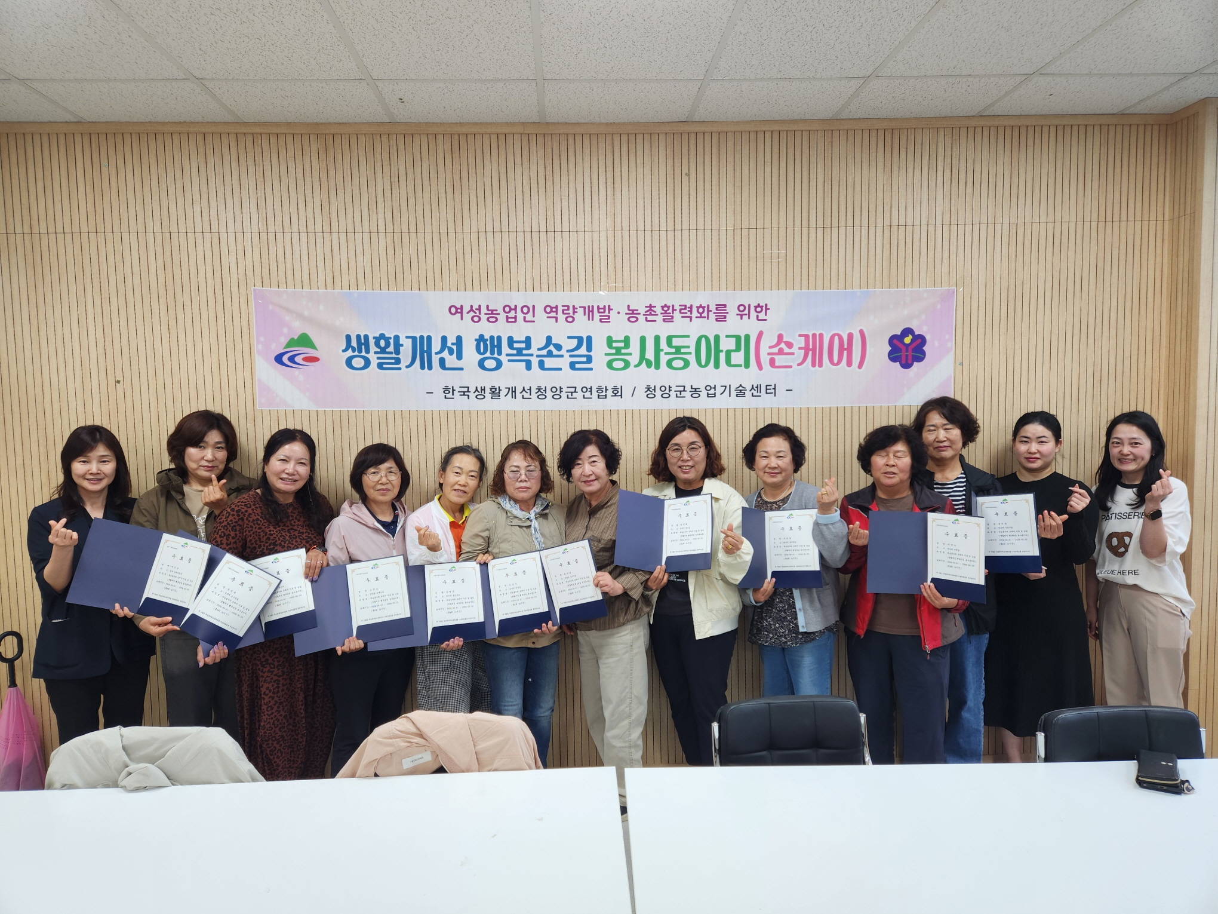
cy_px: 457
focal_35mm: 23
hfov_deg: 73.9
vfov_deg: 58.9
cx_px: 609
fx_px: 809
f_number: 1.8
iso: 80
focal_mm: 5.4
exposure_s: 1/120
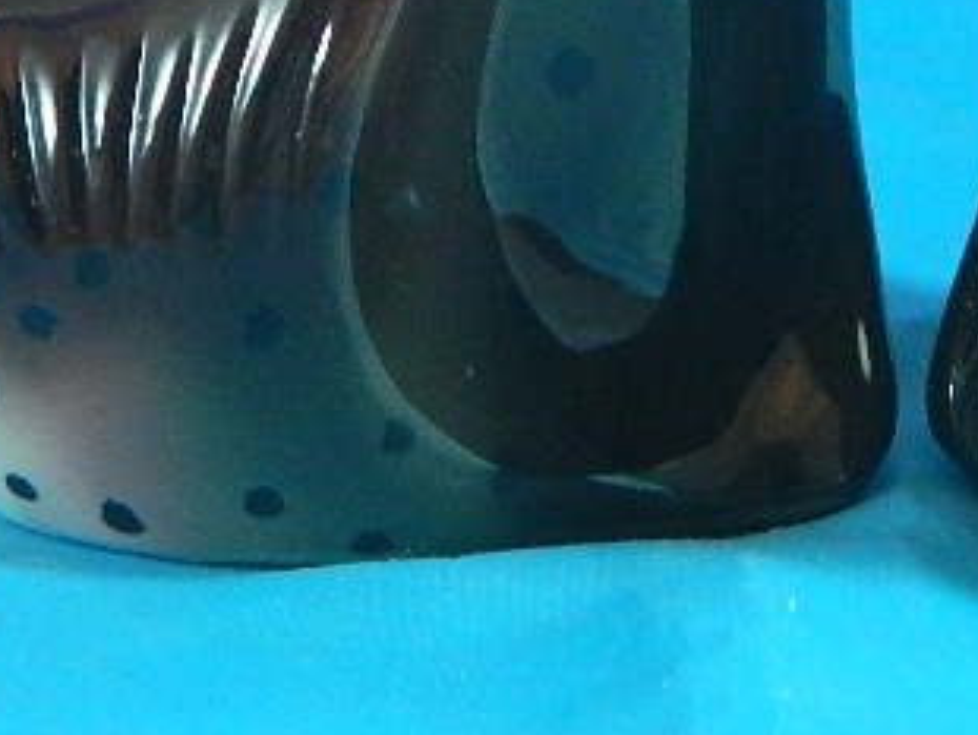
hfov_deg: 10.5
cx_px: 763
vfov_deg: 7.8
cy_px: -397
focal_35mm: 188
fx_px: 5316
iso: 400
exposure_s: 1/25
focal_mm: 10.2
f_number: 3.8
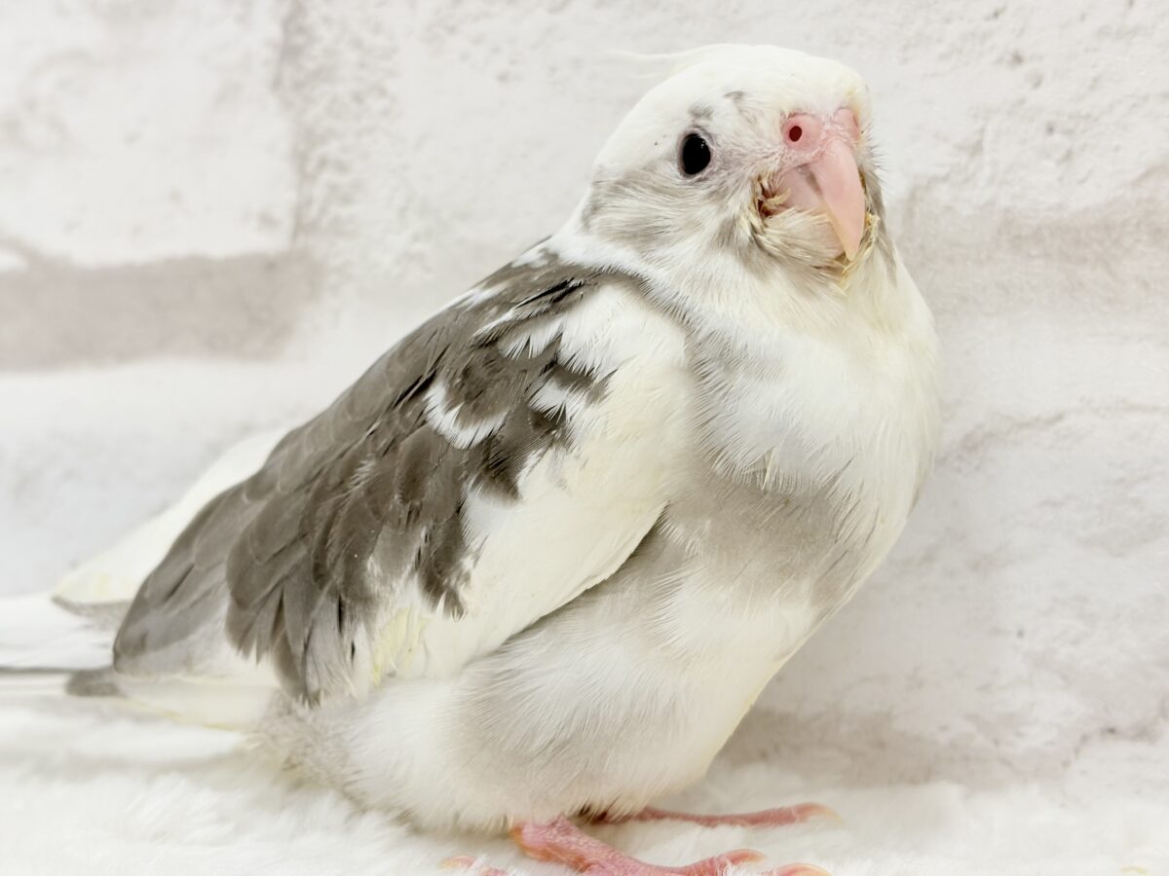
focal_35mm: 52
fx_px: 1756
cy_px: 438
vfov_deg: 28.0
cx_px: 584
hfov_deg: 36.8
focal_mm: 5.96
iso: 50
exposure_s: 1/50
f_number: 1.6
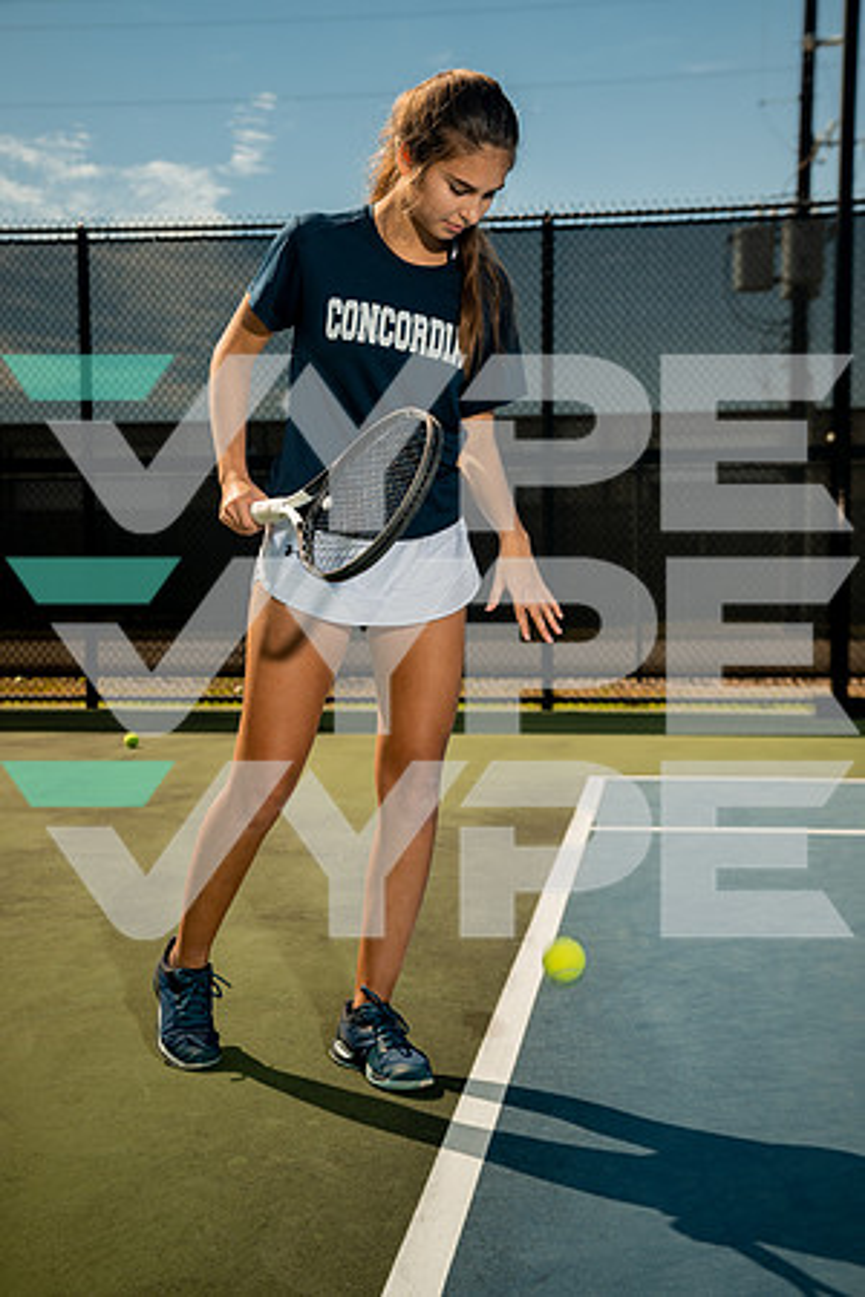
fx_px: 1694
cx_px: 432
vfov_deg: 41.9
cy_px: 648
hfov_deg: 28.6
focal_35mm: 47
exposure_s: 1/250
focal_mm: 47
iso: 100
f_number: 4.5
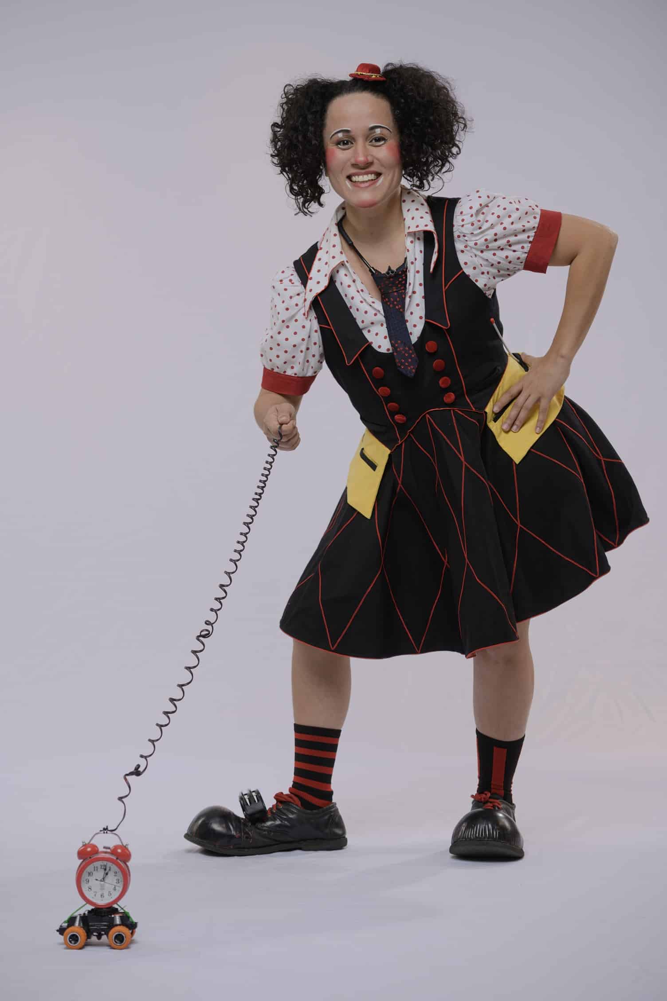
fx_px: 2557
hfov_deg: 14.9
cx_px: 334
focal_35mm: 92
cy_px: 500
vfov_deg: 22.1
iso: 64
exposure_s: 1/160
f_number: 4
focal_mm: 92
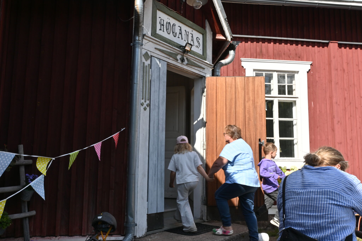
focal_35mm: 33
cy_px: 120
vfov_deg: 40.0
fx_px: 332
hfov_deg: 57.2
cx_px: 181
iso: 200
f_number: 18
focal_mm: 22
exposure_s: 1/100
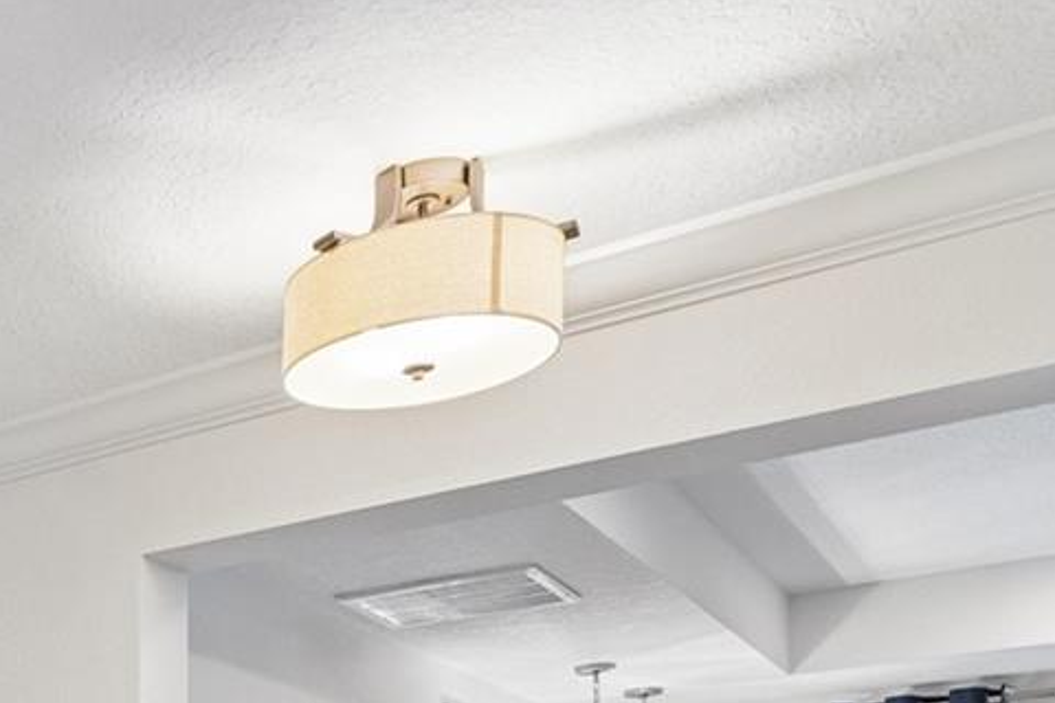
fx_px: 1465
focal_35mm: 50
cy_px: 978
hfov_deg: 27.7
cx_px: -510
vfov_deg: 23.1
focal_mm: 10
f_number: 7.1
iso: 100
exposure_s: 1/1.25
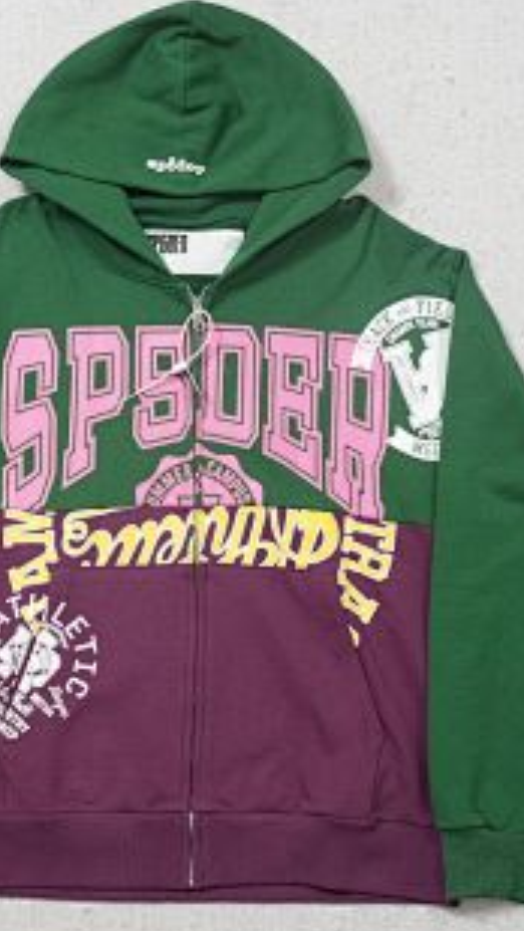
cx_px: 196
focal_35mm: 56
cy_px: 466
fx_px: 1382
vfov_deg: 37.2
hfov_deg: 21.4
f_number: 10
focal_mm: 22
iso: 1600
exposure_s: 1/100
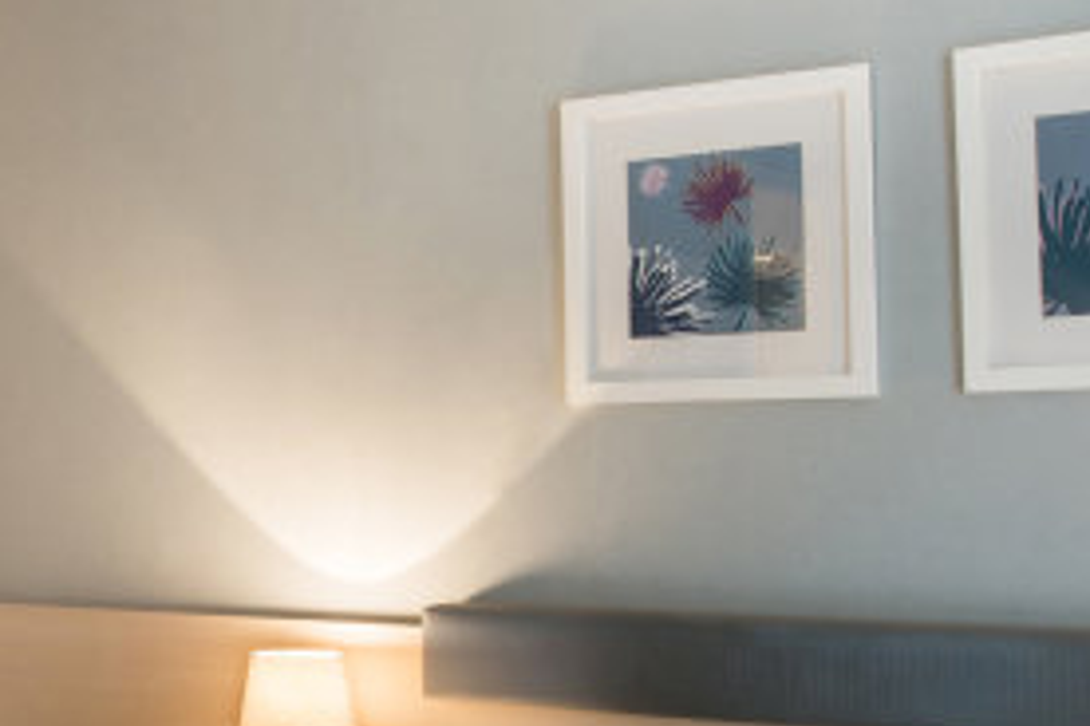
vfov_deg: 21.4
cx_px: 91
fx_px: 1907
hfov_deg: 30.4
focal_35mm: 63
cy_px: 543
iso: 100
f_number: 14
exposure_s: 3
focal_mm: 17
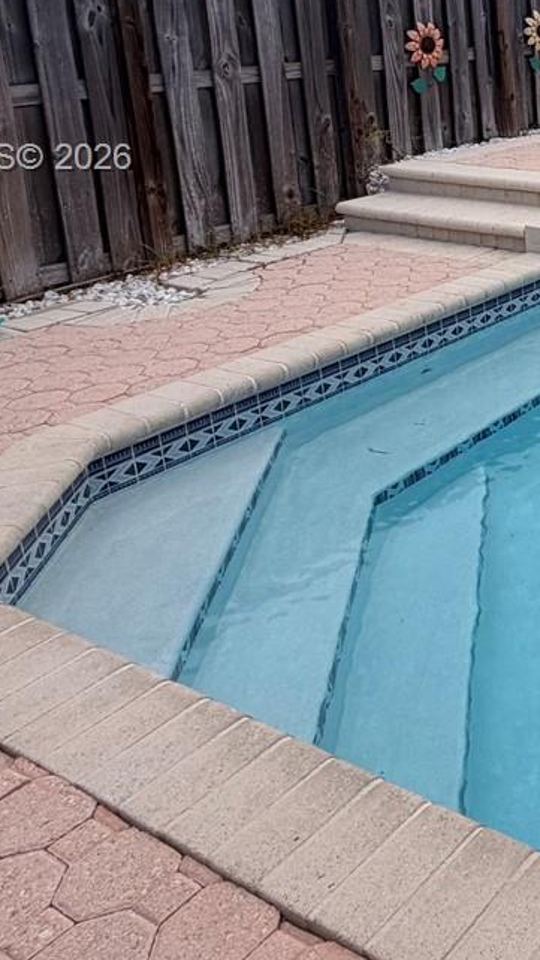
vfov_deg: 49.0
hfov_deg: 23.3
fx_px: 968
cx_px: 863
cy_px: 160
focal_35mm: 38
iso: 64
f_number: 2.2
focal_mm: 2.22
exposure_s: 1/433
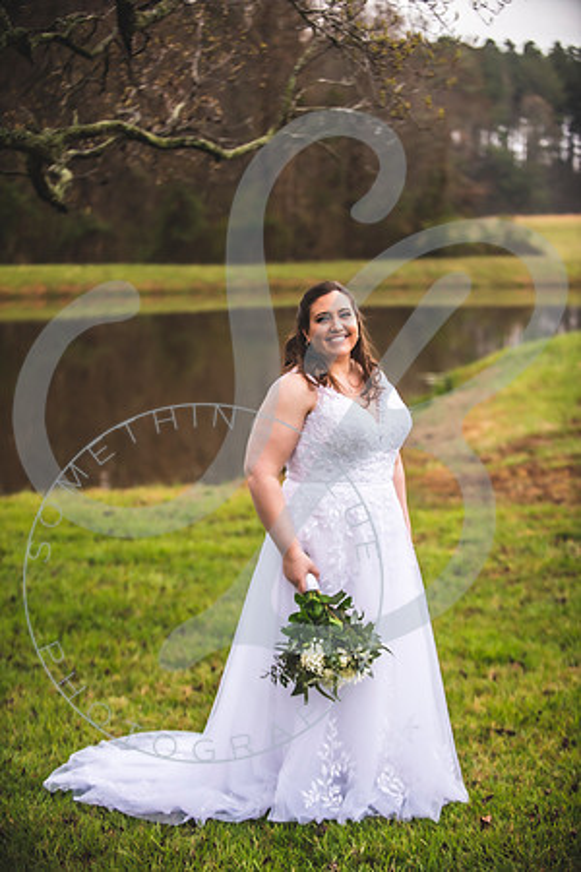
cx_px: 290
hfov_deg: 19.5
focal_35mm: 70
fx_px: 1694
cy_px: 436
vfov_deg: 28.8
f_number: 2.8
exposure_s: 1/320
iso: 320
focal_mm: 70
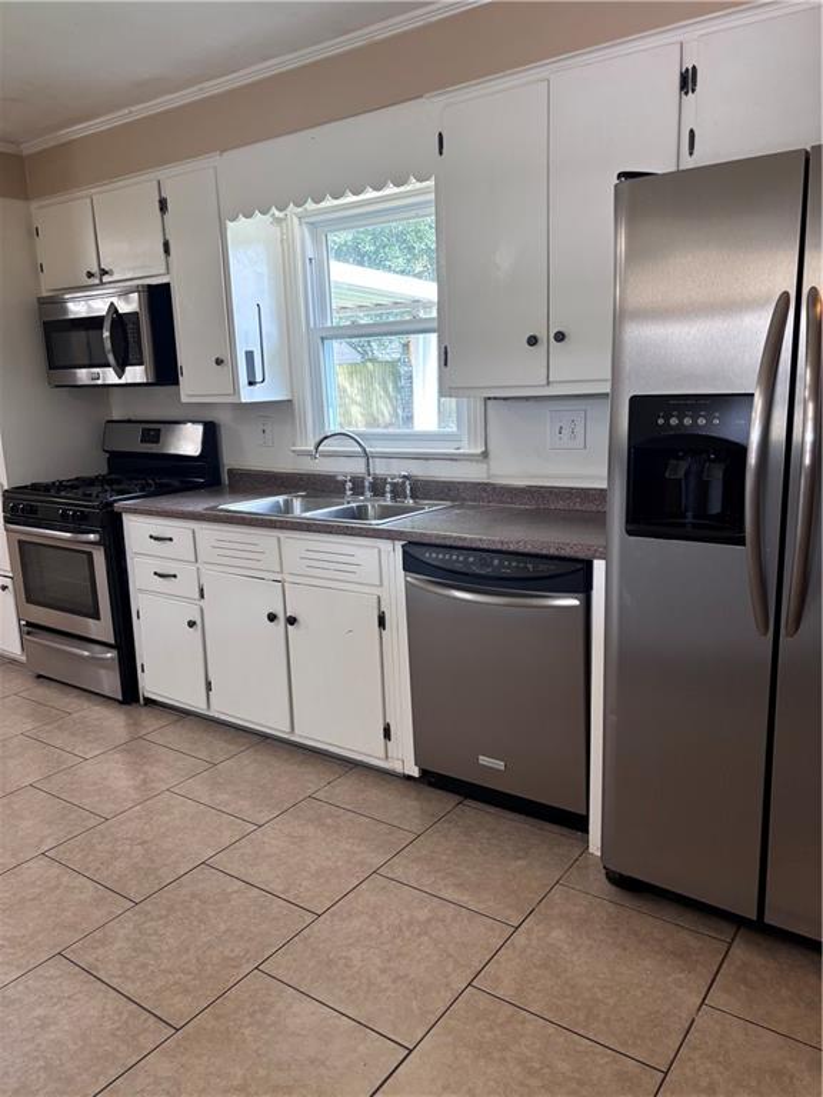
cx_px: 412
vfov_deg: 67.3
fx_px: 824
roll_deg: +0.7
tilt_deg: -12.6
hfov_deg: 53.1
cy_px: 548
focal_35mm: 26
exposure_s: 1/60
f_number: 1.6
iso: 125
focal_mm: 5.96
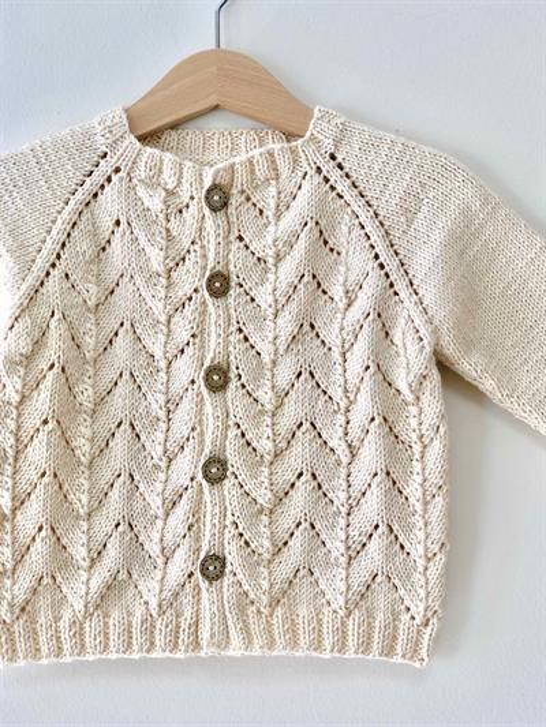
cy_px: 364
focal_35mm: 52
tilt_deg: +1.8
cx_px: 273
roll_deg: +0.1
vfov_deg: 36.8
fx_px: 1093
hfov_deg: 28.0
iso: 16
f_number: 2.4
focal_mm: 6
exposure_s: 1/50
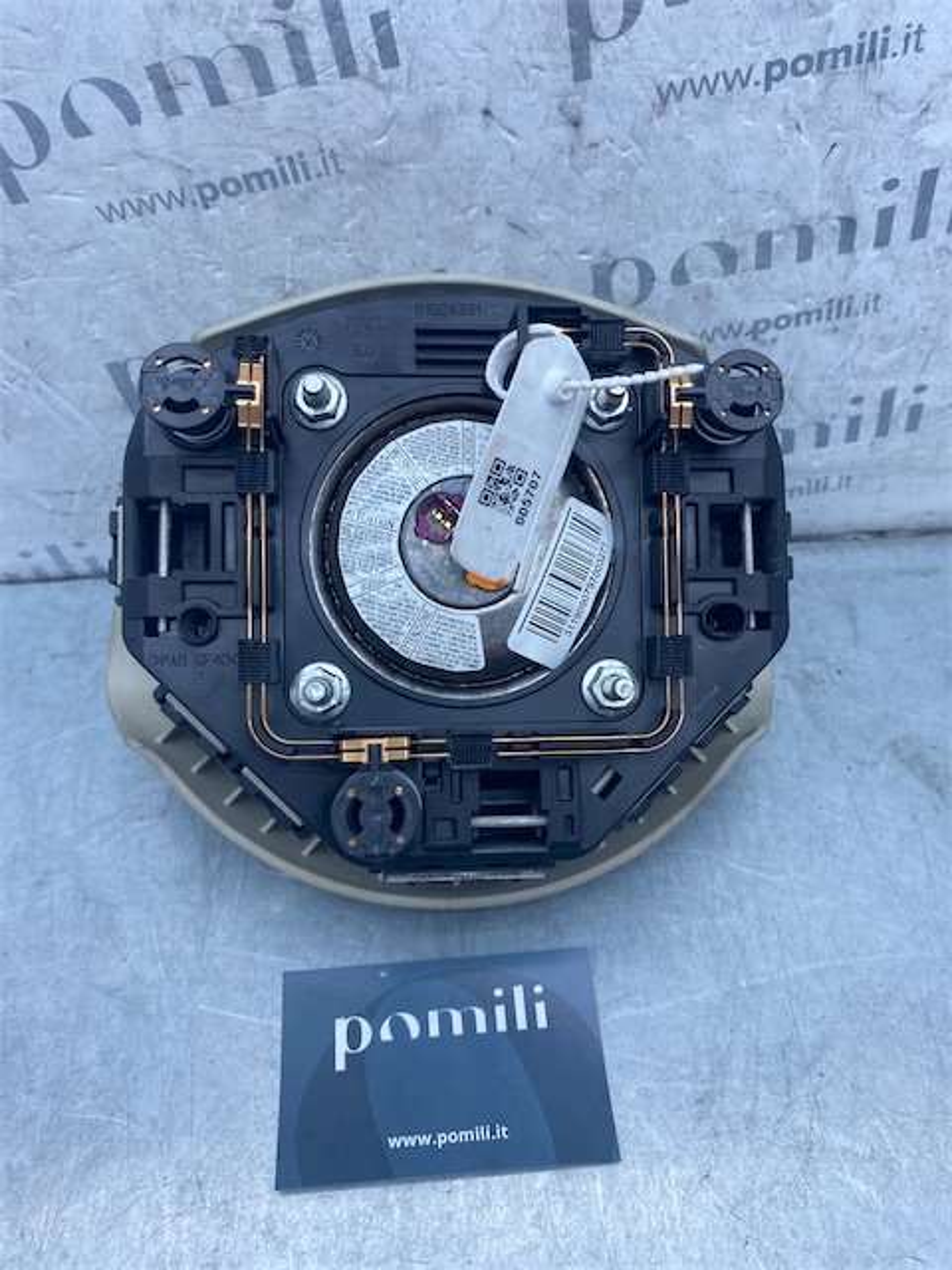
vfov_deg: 67.3
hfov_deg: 53.1
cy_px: 635
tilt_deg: -53.3
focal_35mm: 26
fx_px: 953
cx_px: 476
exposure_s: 1/647
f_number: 1.8
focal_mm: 4.25
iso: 32
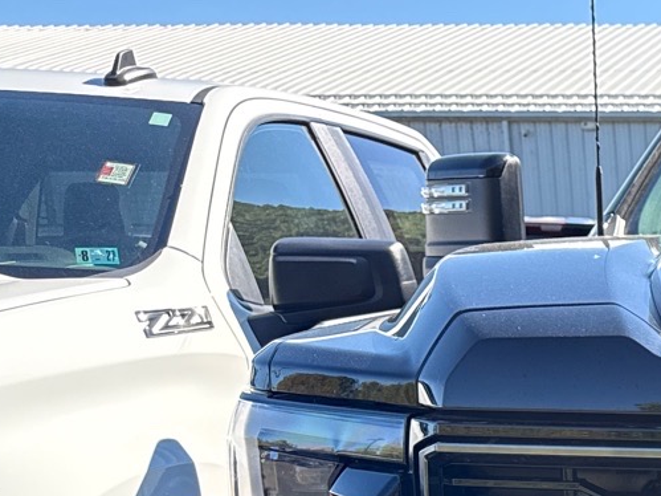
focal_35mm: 77
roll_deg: +0.2
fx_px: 1470
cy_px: 708
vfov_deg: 17.5
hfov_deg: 20.8
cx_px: 1040
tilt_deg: -12.6
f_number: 1.78
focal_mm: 6.76
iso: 100
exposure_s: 1/1005
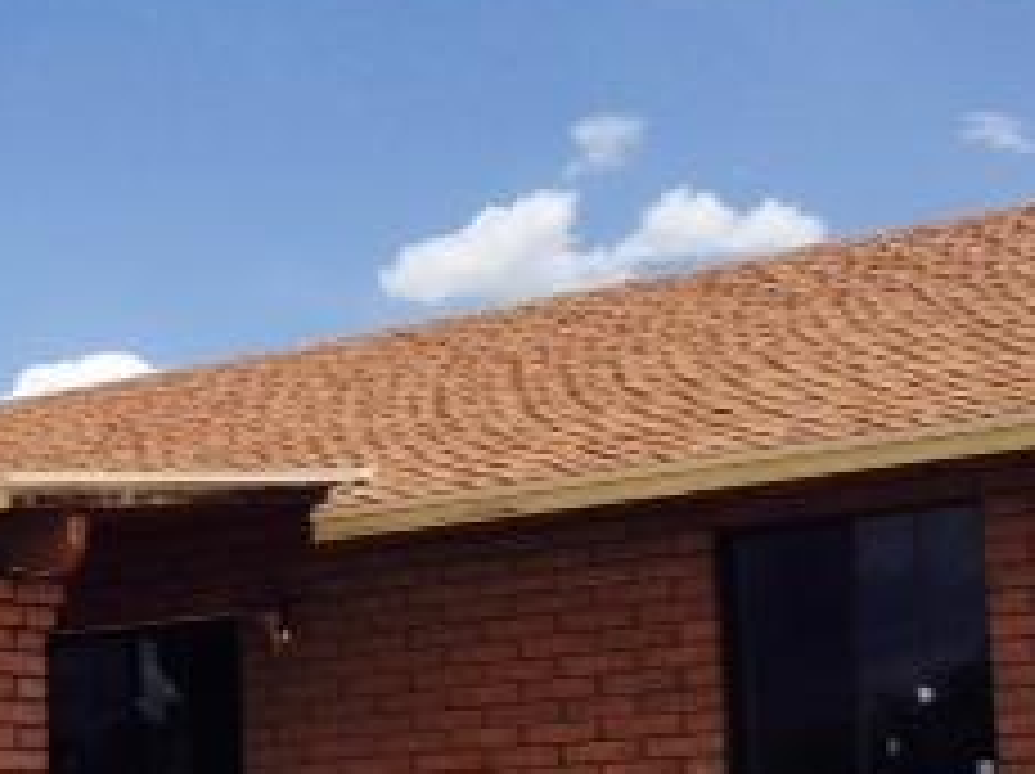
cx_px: 194
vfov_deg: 16.0
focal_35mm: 92
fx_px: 2748
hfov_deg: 21.1
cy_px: 585
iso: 50
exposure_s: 1/2584
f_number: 2.4
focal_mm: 4.12
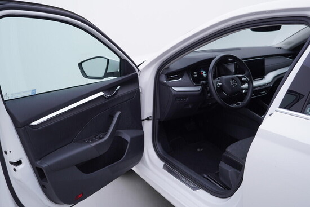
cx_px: 155
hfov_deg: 53.1
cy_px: 104
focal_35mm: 36
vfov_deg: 36.9
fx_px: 310
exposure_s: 1/60
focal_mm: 24
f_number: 4
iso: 125
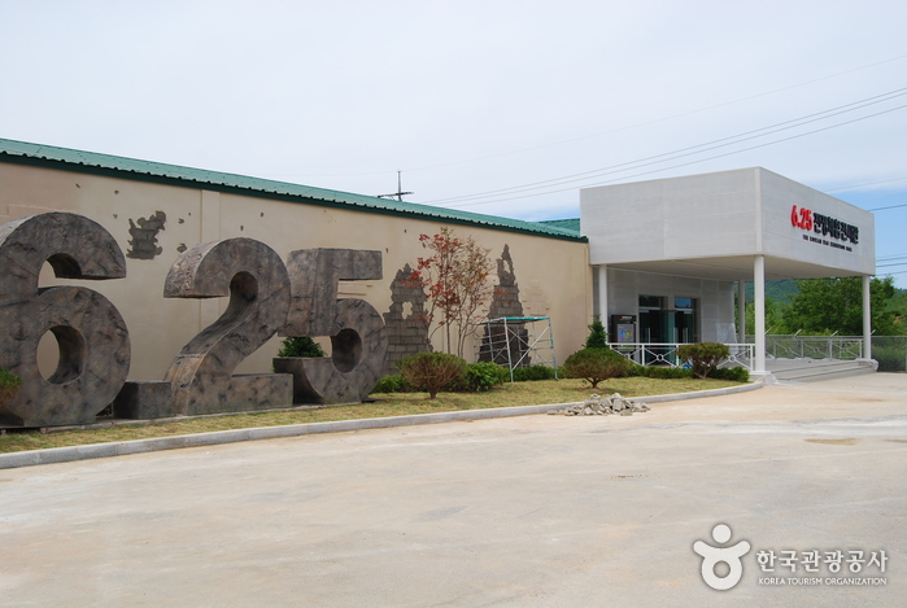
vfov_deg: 40.1
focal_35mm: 33
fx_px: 833
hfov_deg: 57.1
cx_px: 454
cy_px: 304
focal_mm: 22
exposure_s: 1/200
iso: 100
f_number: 8
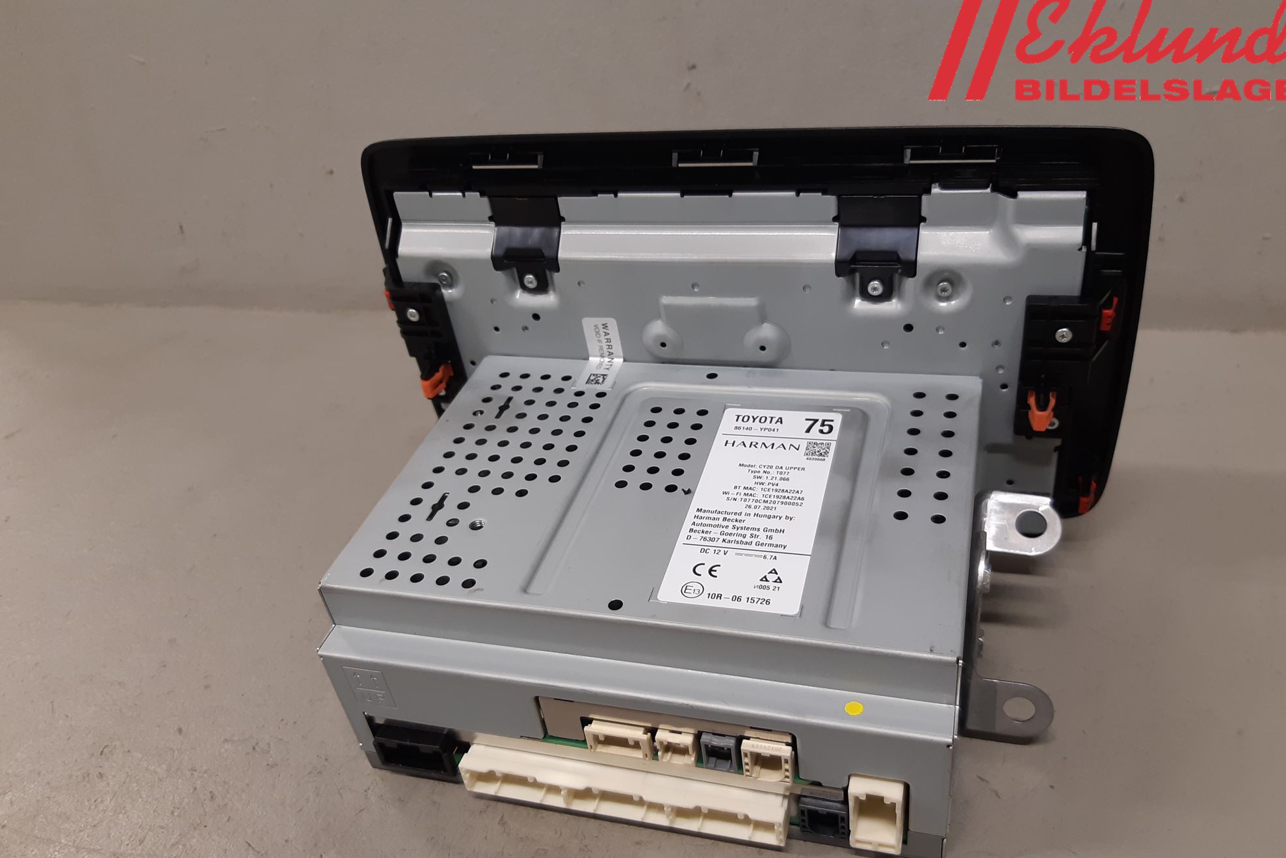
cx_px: 661
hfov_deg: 65.5
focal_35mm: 28
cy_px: 490
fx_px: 1000
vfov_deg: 46.3
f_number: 1.7
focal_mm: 3.93
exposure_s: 1/50
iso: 100
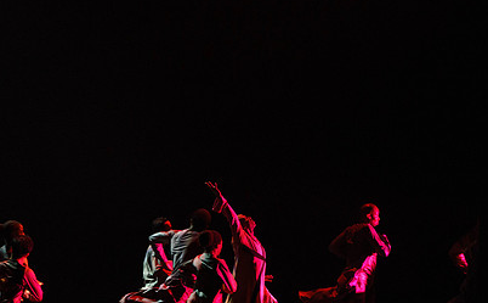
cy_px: 218
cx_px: 227
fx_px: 3807
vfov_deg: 4.5
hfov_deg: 7.3
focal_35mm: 287
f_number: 5.6
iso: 6400
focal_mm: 189
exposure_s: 1/250
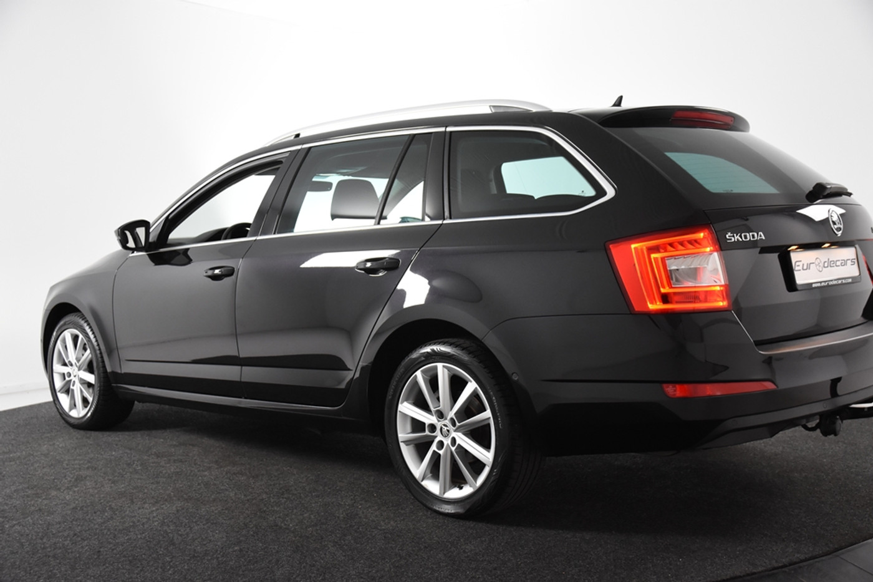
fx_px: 1018
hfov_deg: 46.4
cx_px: 436
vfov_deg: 31.9
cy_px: 291
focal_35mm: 42
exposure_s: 1/80
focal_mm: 28
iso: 1600
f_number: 4.5
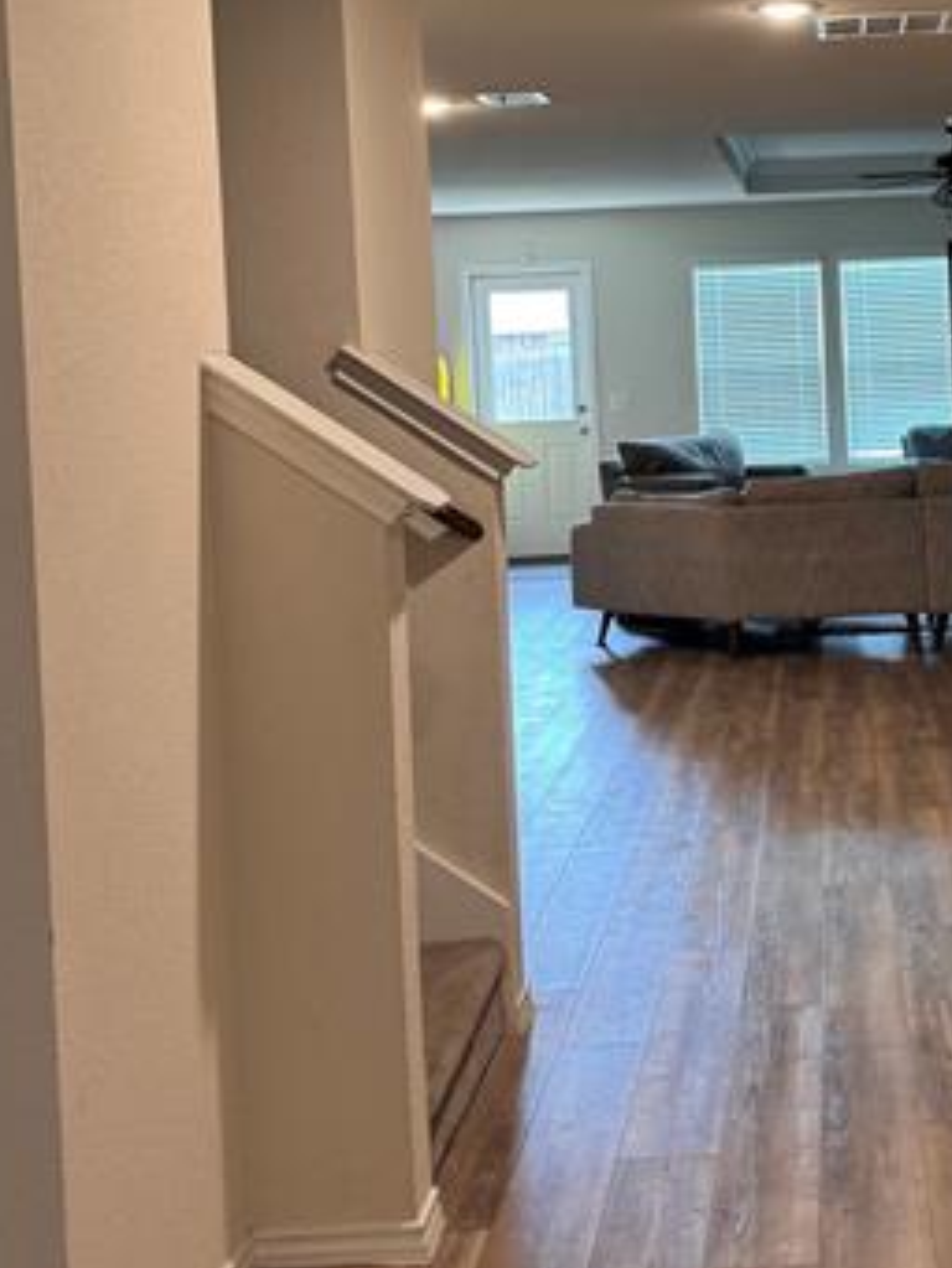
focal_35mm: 54
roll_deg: +2.7
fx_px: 1979
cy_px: 376
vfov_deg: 35.0
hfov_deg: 26.2
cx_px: 848
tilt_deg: -1.2
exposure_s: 1/60
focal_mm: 6.76
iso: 160
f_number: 1.78
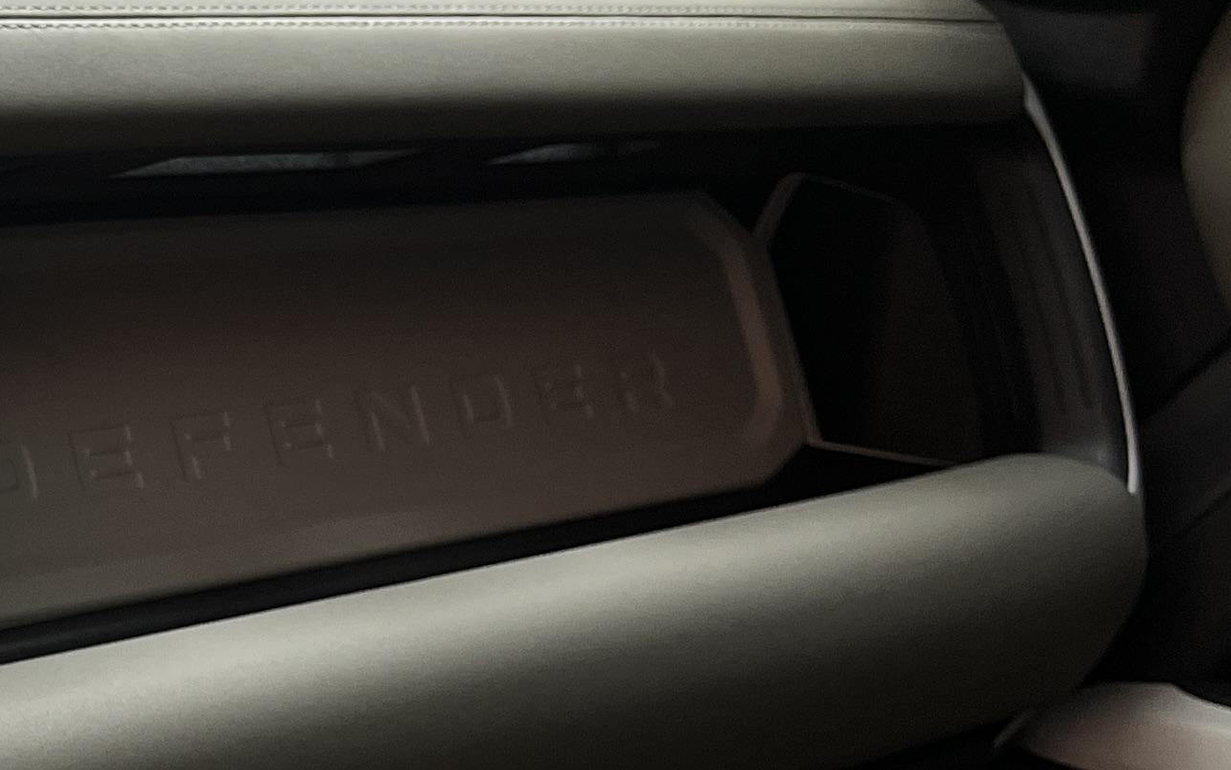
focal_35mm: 86
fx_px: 2886
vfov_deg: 14.8
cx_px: -517
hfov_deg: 21.0
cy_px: 840
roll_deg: -1.2
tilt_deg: -16.9
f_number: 1.6
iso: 125
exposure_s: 1/100
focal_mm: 5.1
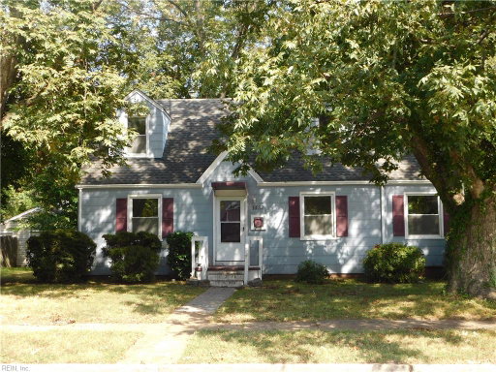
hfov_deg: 42.1
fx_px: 645
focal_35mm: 45
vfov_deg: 32.2
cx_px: 248
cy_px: 186
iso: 125
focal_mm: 8
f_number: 3.7
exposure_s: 1/200
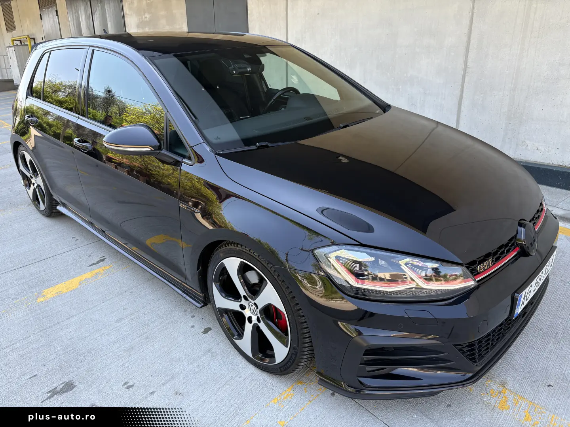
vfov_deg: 53.1
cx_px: 285
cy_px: 214
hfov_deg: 67.3
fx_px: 428
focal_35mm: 26
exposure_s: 1/283
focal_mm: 5.96
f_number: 1.6
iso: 50
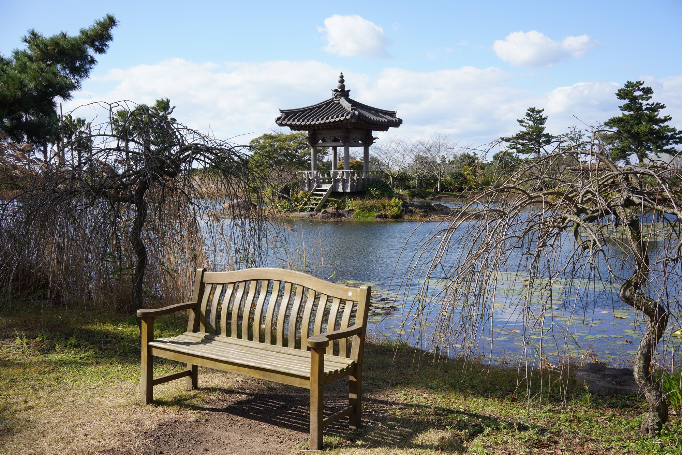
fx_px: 663
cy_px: 228
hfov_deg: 54.4
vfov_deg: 37.9
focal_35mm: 35
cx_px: 341
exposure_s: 1/100
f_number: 14
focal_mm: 35
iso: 200
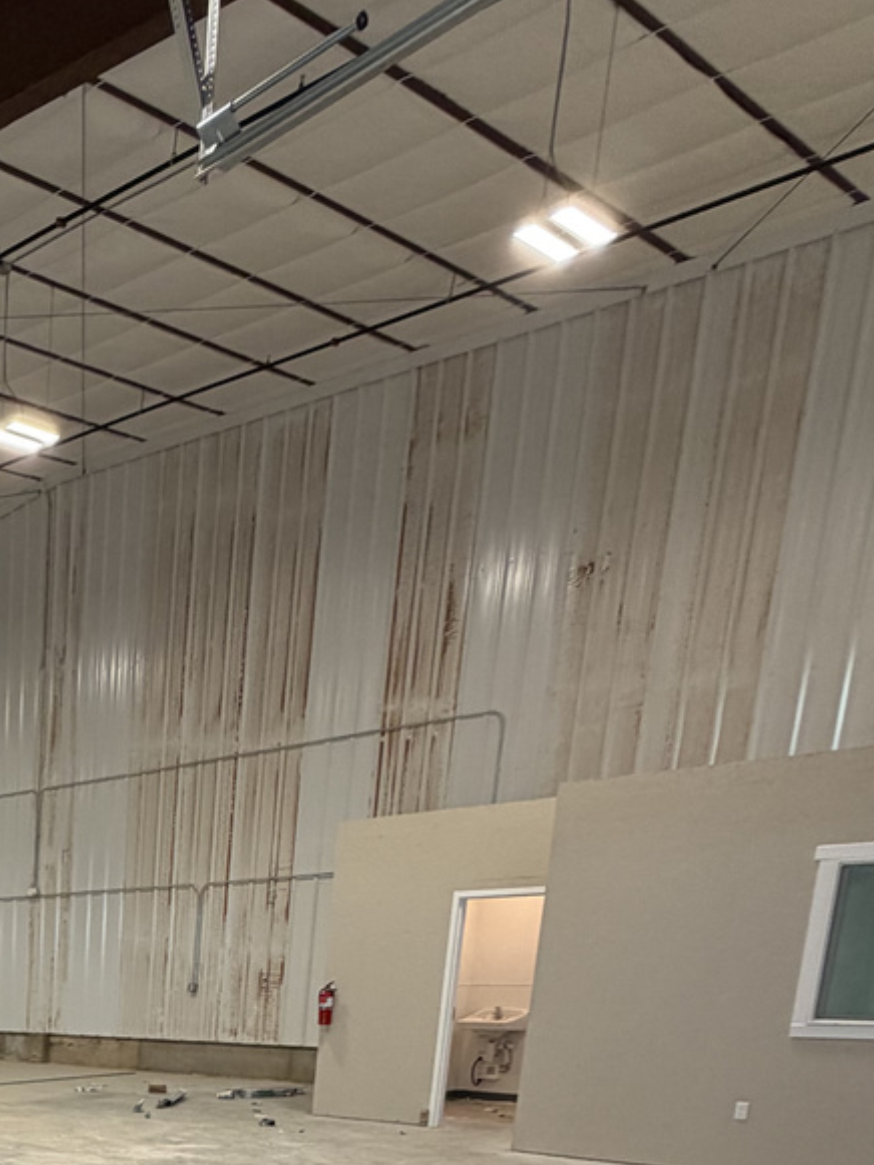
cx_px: -235
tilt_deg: -14.3
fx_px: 1245
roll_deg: +1.2
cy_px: 1279
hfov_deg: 31.0
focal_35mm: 37
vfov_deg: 40.5
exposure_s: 1/121
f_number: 2.2
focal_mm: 2.22
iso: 100
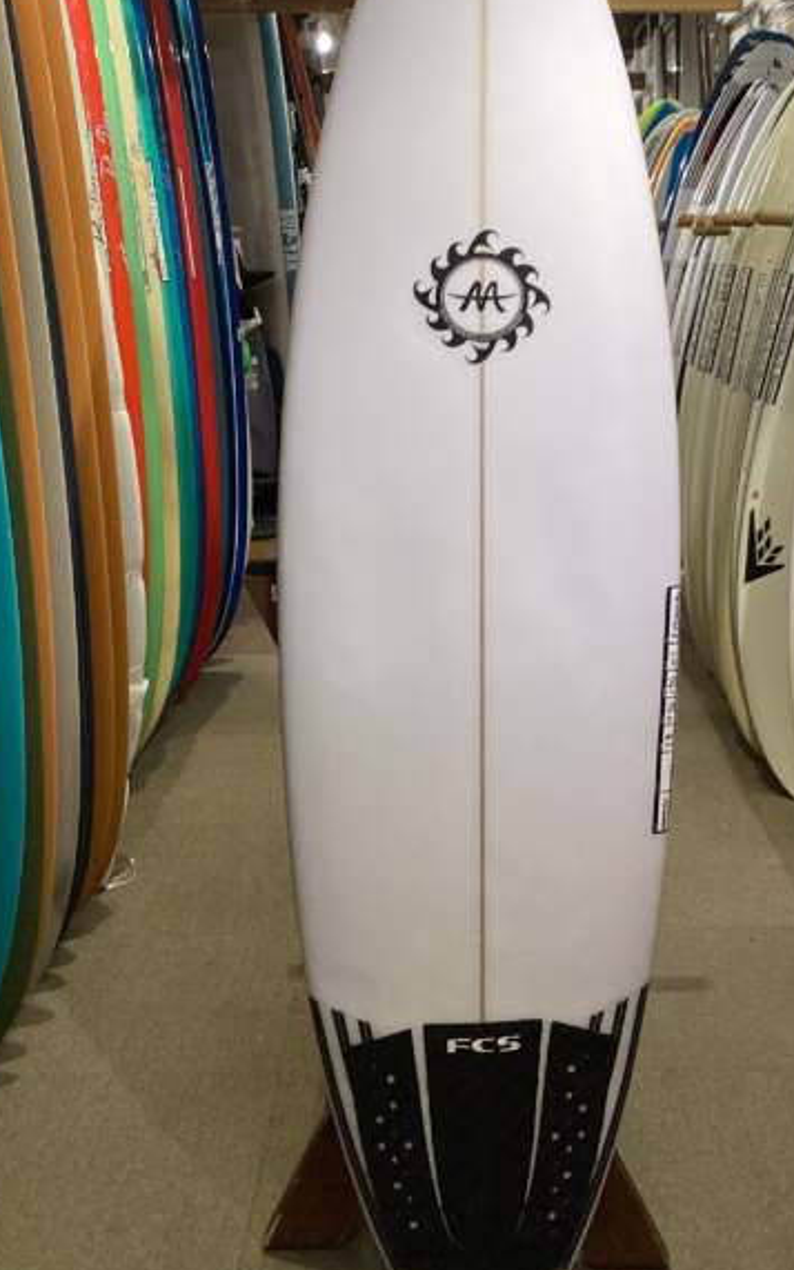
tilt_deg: -10.6
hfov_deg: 27.9
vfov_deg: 43.4
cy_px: 538
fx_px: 1592
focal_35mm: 46
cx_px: 492
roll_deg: -0.3
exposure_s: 1/120
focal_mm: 3.3
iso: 64
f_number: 2.4
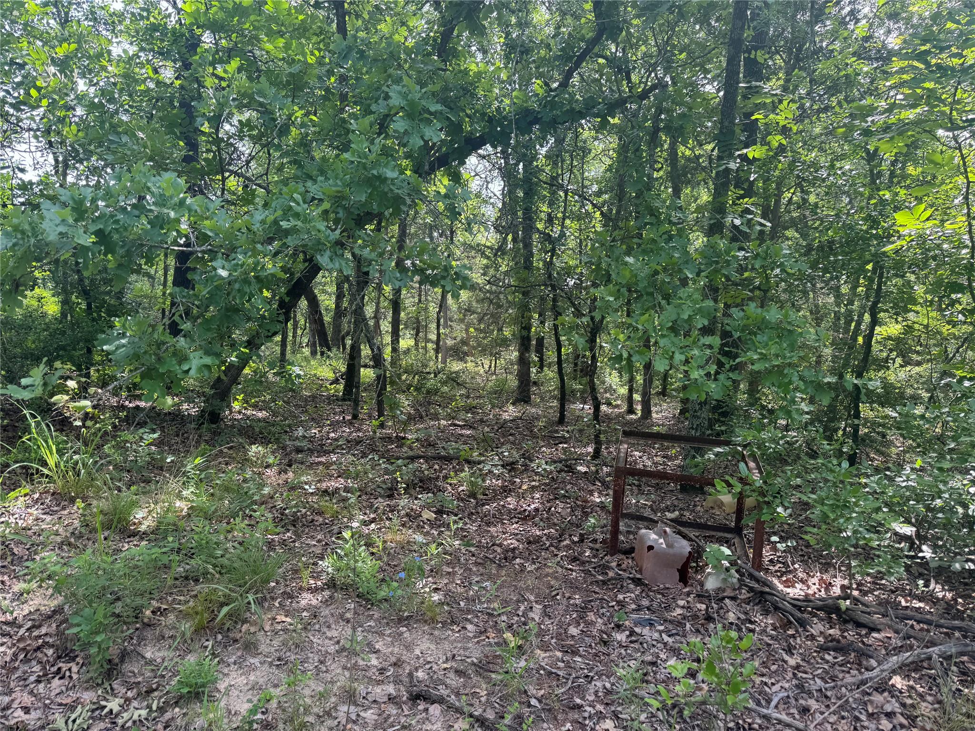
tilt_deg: -5.7
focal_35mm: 24
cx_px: 488
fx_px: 676
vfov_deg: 56.8
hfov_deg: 71.6
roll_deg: -1.5
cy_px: 366
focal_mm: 6.76
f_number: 1.78
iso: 80
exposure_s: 1/287
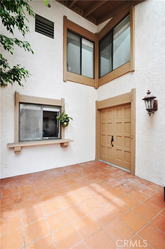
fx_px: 103
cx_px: 82
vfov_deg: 100.5
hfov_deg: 77.2
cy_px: 124
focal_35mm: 15
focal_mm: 10
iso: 800
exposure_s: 1/60
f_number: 11
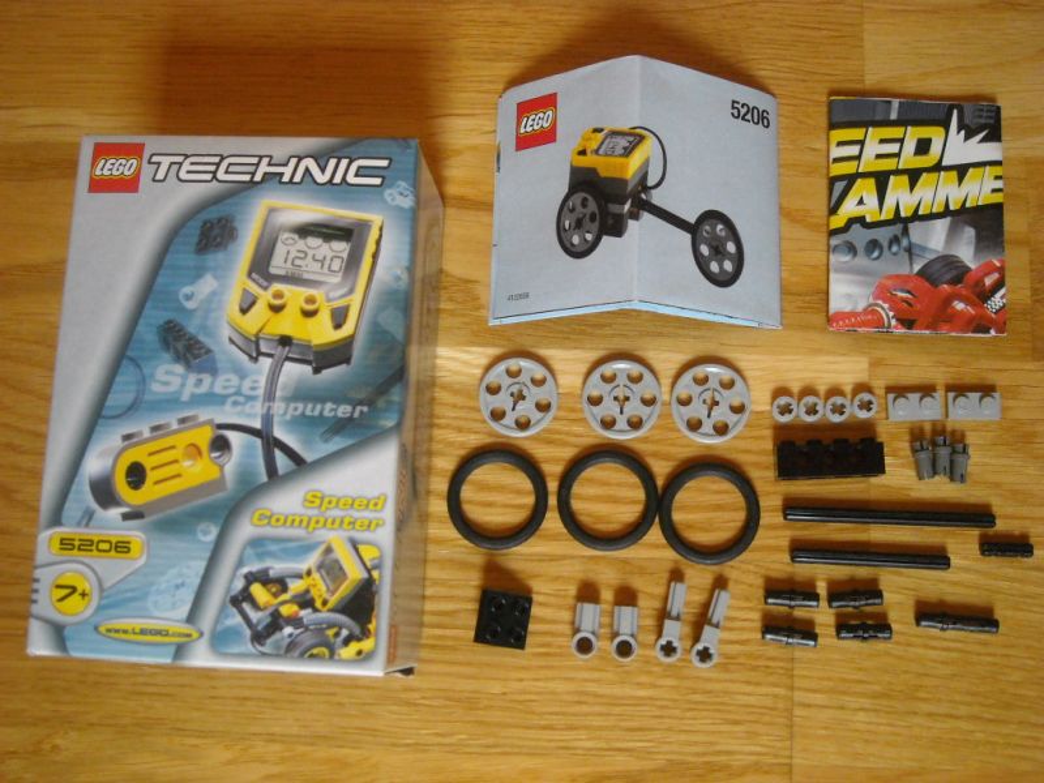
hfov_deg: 42.9
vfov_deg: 32.9
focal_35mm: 44
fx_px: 1327
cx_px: 522
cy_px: 392
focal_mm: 7.1
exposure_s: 1/250
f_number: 3.1
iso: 383
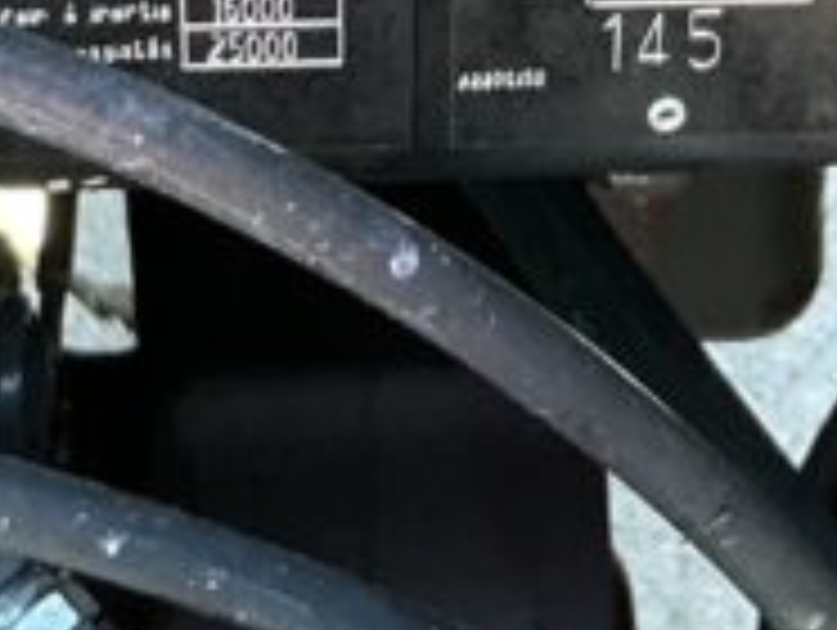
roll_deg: -5.9
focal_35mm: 154
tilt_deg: -35.4
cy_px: -526
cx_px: 864
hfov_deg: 12.6
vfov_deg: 9.2
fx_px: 3728
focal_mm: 3
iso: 64
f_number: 1.8
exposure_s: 1/122
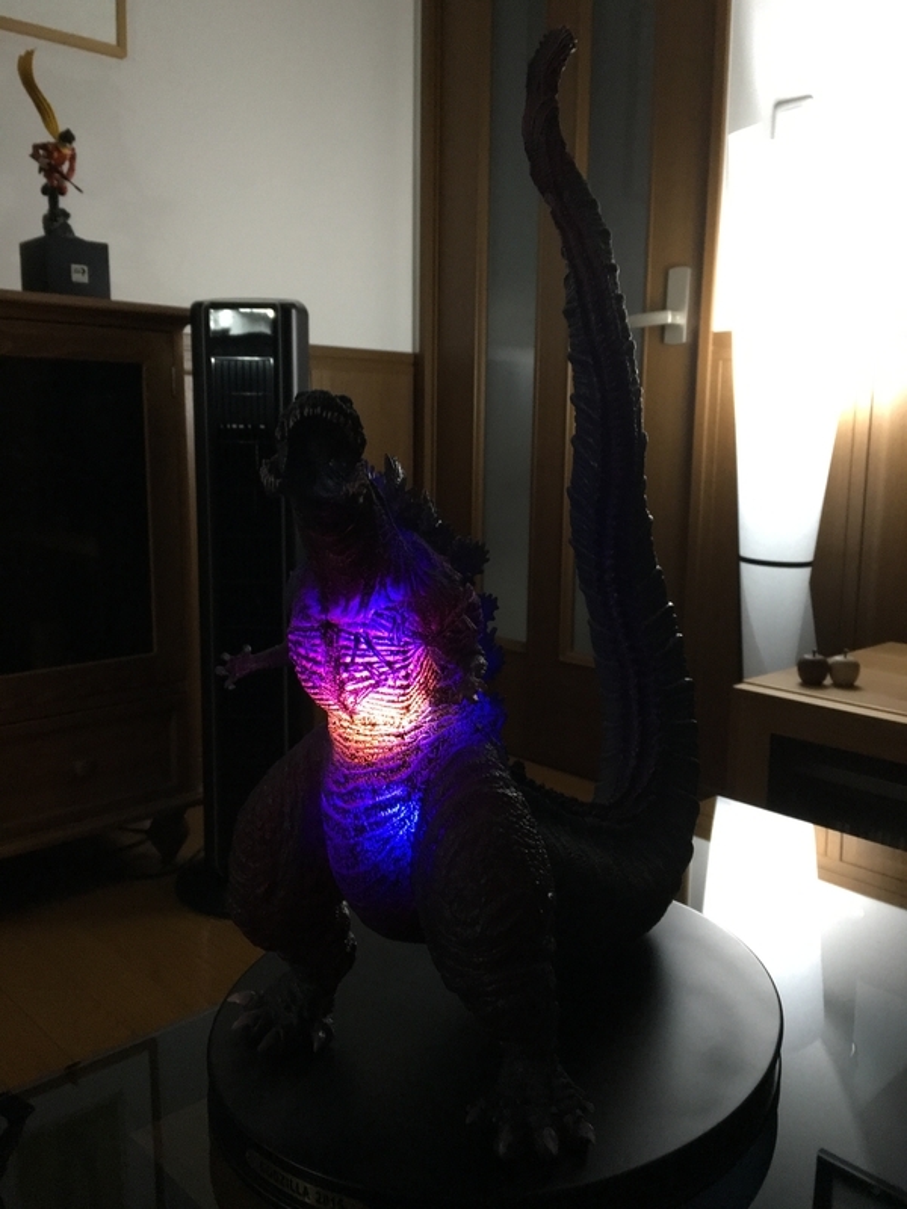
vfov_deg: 61.7
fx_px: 1013
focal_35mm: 29
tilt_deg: -7.0
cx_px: 454
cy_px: 604
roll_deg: -0.4
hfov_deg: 48.2
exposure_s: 1/15
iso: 250
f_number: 2.2
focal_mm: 4.15
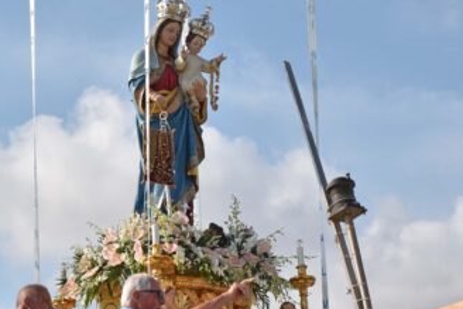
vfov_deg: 11.5
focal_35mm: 119
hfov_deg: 17.2
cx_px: 186
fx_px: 1531
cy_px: 218
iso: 200
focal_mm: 52
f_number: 13
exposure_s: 1/250
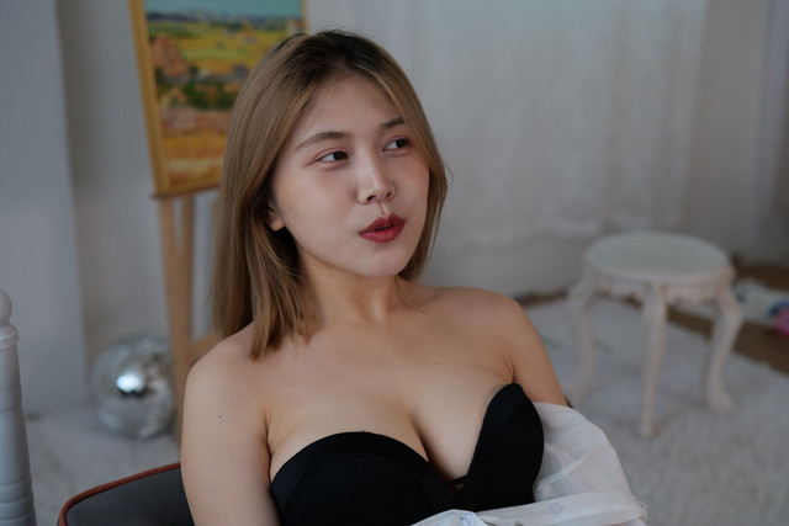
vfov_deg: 27.0
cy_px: 263
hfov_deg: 39.6
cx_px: 394
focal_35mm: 50
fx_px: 1096
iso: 250
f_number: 3.2
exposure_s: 1/160
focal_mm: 50
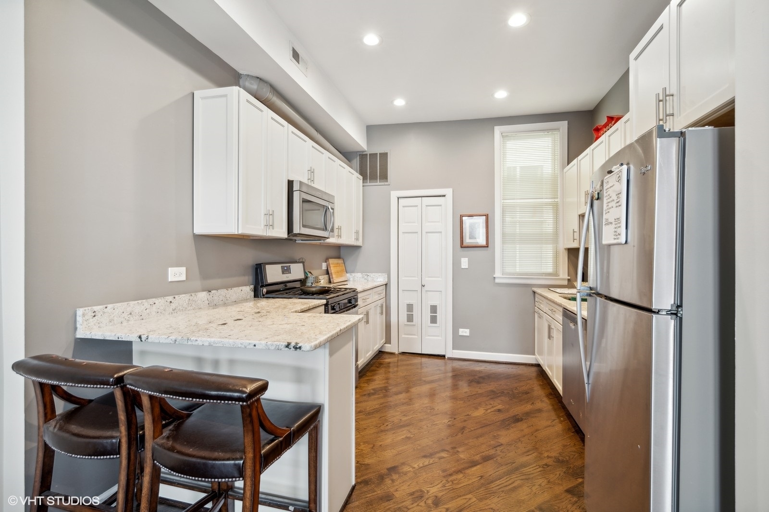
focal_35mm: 16
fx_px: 342
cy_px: 256
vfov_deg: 73.7
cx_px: 384
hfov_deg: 96.7
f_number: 9
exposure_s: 1/5
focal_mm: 16
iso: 320
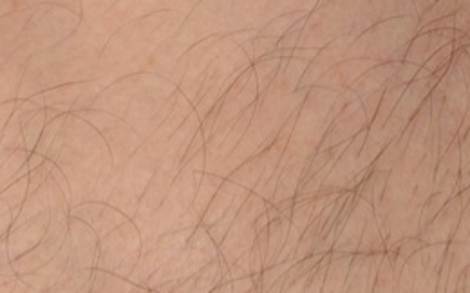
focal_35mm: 313
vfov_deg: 4.1
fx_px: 4006
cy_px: -468
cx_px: 78
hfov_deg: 6.7
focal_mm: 52
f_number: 11
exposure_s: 1/160
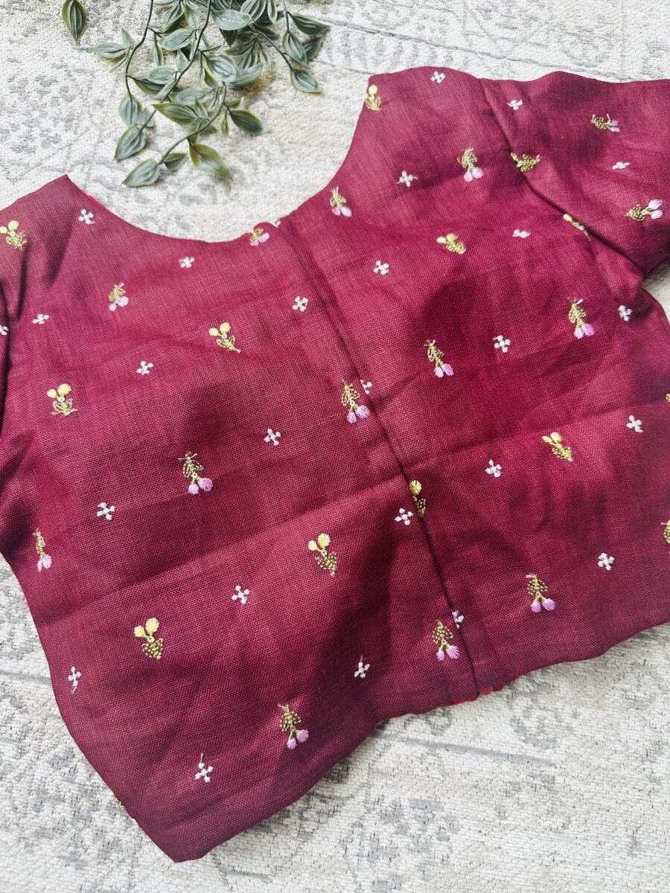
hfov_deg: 56.8
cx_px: 335
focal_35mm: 24
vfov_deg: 71.6
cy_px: 446
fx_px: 619
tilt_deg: -75.7
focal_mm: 6.86
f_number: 1.78
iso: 80
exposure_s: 1/516
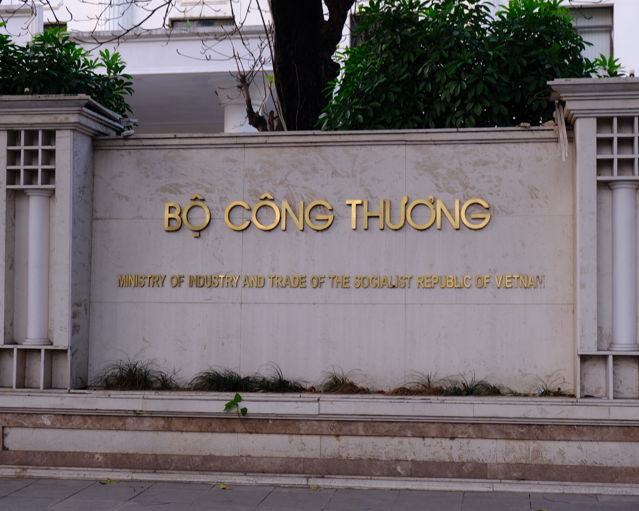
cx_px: 318
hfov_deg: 33.6
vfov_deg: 27.1
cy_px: 252
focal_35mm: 56
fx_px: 1059
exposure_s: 1/125
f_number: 3.6
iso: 320
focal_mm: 32.9
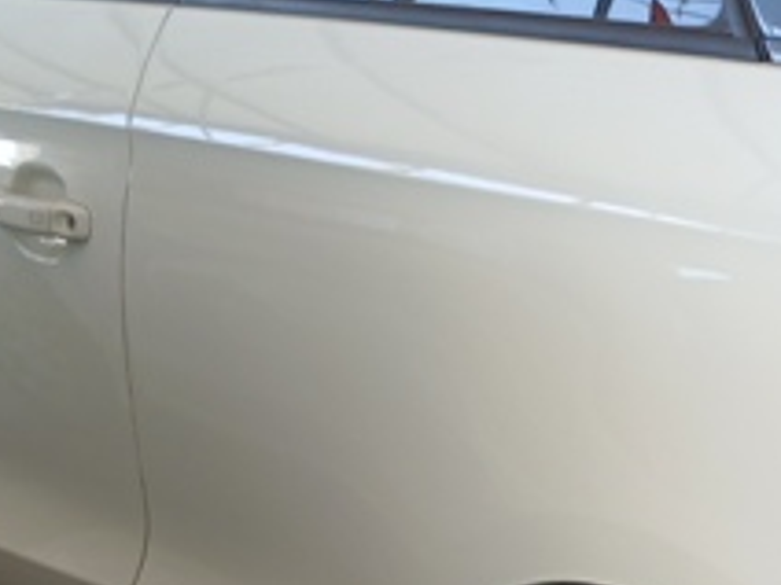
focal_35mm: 98
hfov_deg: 18.9
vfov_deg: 15.0
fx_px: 2211
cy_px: 504
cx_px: 950
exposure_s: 1/60
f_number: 1.8
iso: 40
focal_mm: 3.98
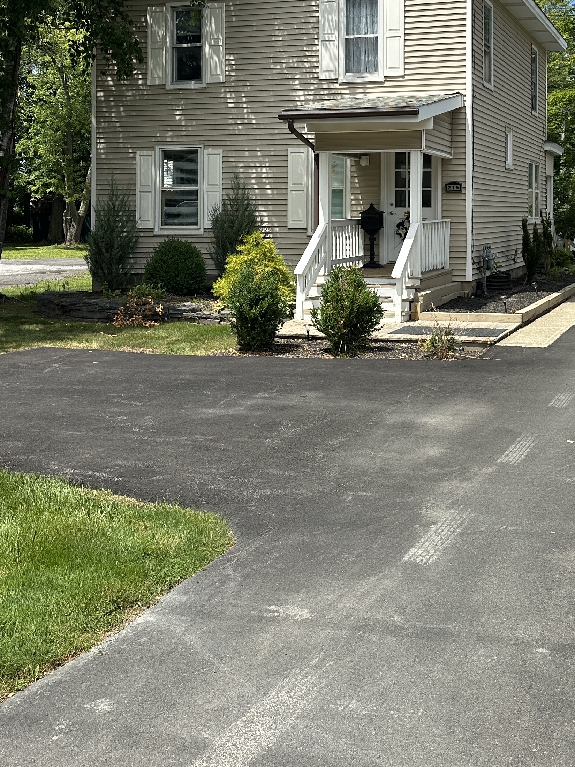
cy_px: 204
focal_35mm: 44
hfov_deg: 32.6
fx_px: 975
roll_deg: +0.1
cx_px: 391
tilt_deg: +1.2
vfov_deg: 41.8
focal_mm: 6.86
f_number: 1.78
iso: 80
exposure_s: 1/5525
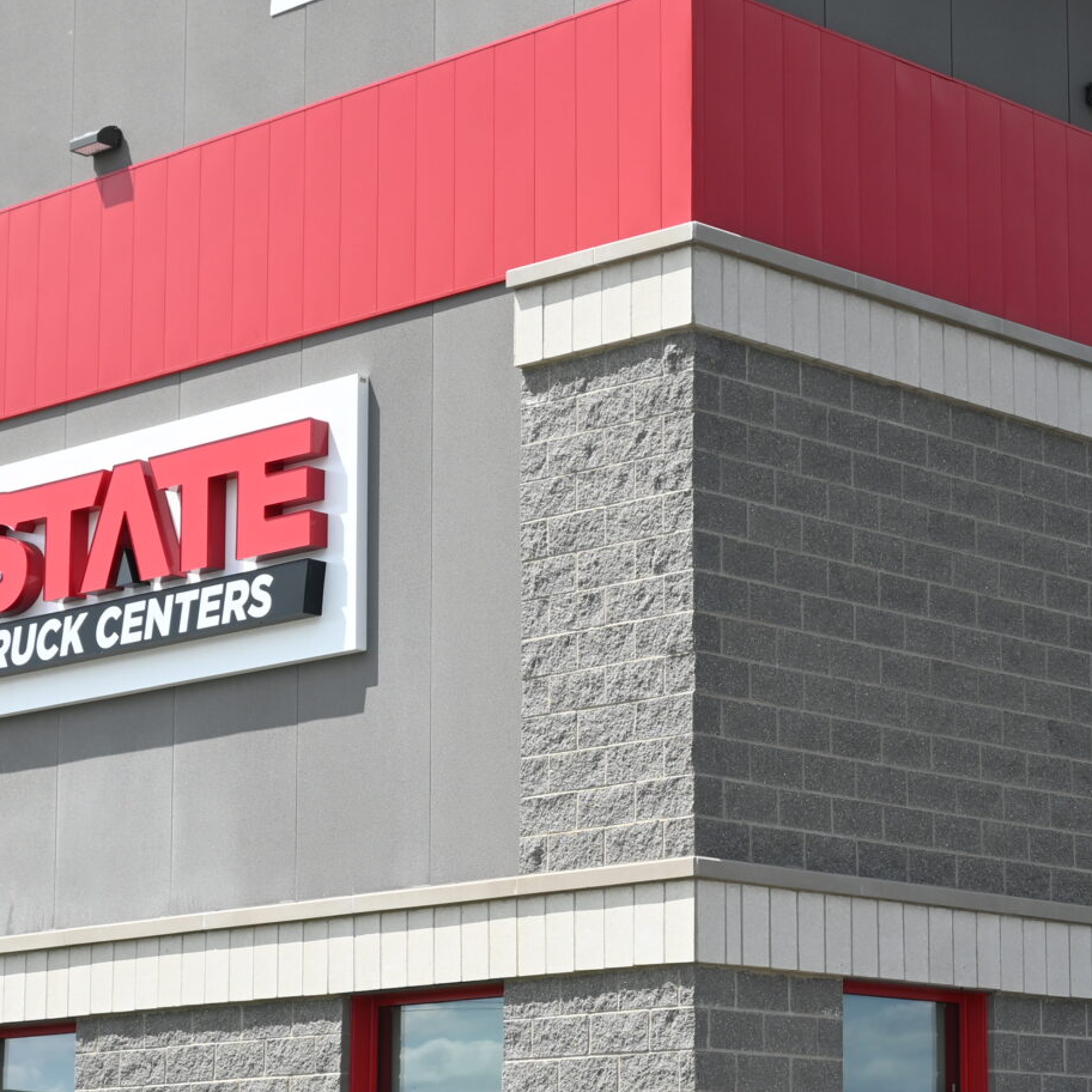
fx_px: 3383
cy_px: 691
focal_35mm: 95
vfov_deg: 18.3
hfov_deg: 18.3
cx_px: 764
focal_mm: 26.5
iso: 100
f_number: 6.3
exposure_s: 1/320
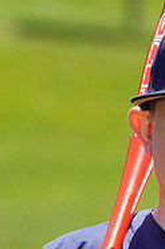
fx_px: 5400
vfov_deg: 2.6
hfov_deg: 1.7
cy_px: 295
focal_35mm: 784
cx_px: 205
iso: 100
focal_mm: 250
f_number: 8
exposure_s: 1/250
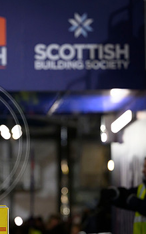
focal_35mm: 211
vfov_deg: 9.9
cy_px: 137
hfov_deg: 6.2
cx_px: -38
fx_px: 1342
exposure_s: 1/500
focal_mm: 105
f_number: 3.2
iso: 2500
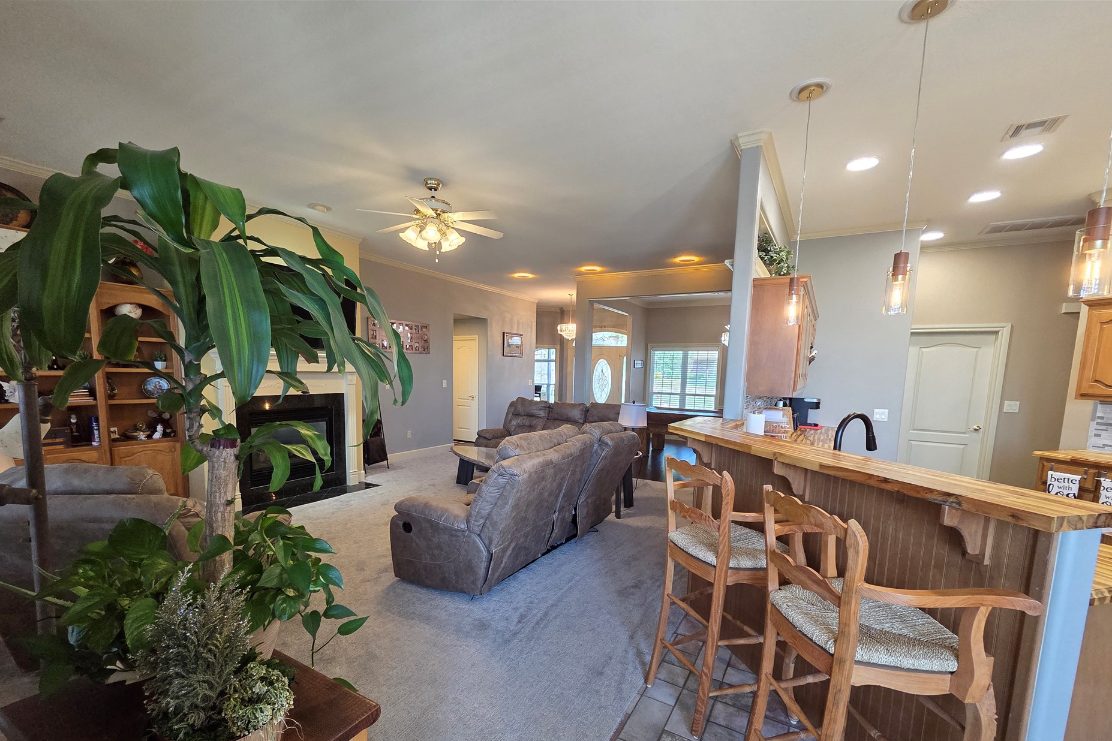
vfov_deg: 80.6
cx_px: 552
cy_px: 431
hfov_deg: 104.3
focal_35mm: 14
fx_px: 432
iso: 250
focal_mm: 2.2
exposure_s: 1/120
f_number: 2.2
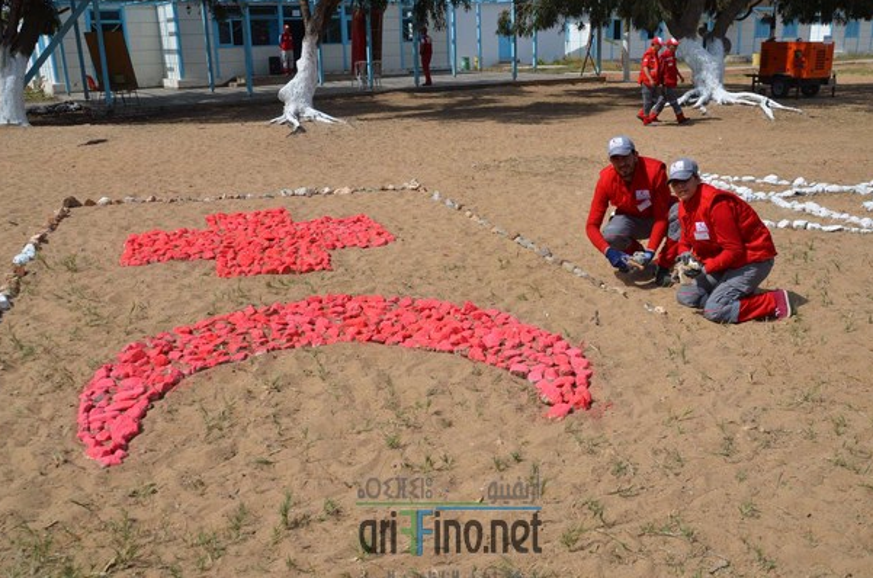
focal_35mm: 34
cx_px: 449
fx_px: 811
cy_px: 283
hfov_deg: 56.5
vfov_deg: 39.2
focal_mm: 21
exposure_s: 1/320
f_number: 9
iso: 100
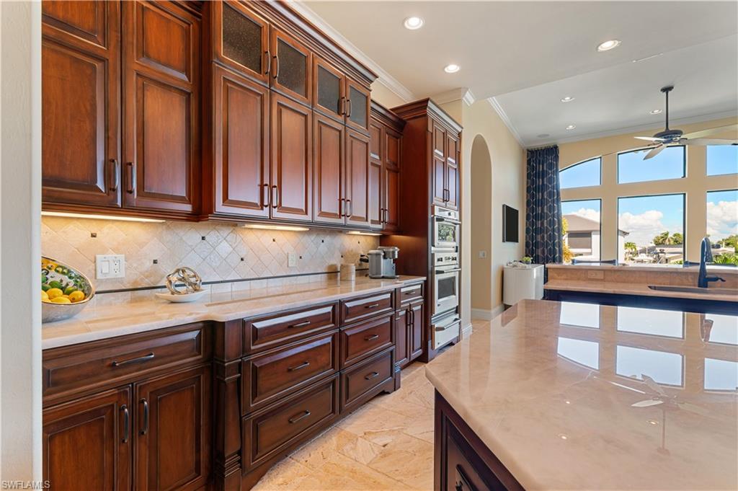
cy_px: 246
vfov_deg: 73.7
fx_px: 328
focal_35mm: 16
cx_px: 369
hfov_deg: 96.8
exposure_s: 1/6
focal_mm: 16
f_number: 10
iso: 320
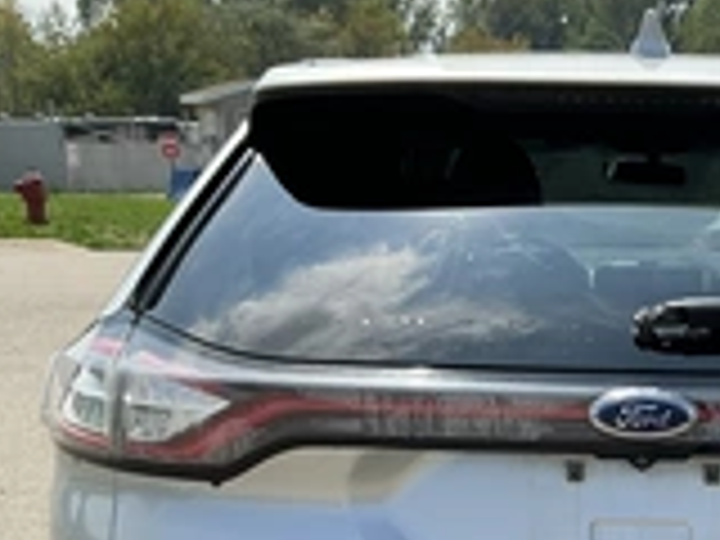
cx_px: 688
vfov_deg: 20.3
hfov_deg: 26.5
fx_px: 1456
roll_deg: -0.6
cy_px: 554
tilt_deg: -15.0
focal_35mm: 70
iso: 25
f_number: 1.8
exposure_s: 1/1490
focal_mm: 3
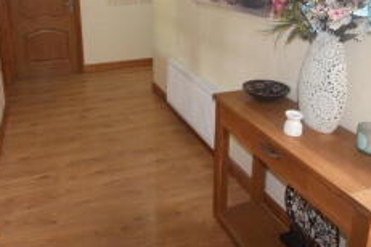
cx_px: 143
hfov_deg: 55.2
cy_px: 55
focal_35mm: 34
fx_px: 351
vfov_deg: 37.7
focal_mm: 11
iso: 800
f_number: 4.5
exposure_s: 1/80
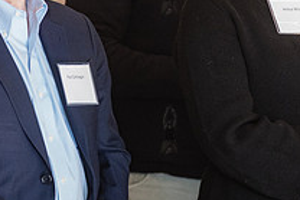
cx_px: 88
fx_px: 4028
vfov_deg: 2.9
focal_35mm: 483
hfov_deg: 4.3
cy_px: 41
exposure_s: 1/200
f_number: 4
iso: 2000
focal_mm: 145
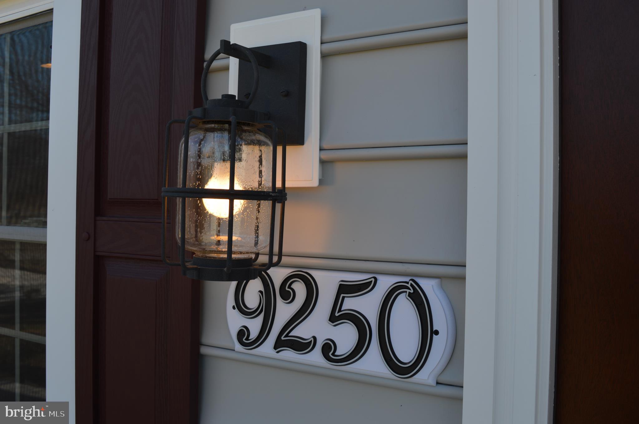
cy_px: 212
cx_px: 320
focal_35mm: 33
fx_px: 585
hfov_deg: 57.3
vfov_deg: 39.9
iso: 100
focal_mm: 22
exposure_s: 1/160
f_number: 6.3
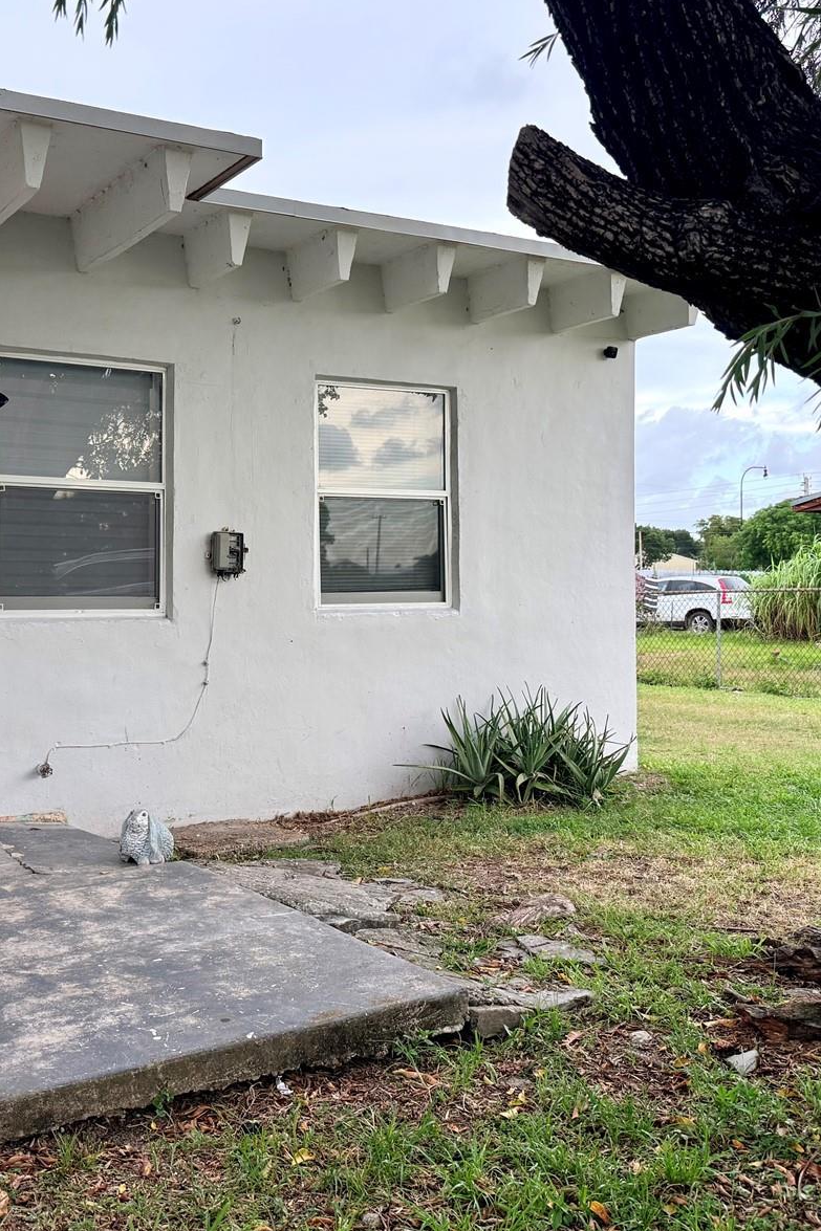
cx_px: 251
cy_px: 607
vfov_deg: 55.8
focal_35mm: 34
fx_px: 1163
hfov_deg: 38.3
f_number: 1.78
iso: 160
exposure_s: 1/210
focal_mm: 6.76
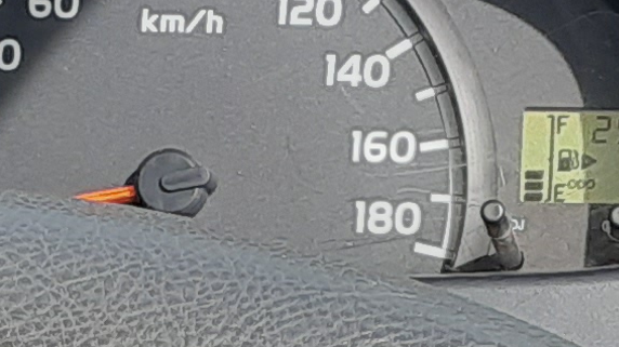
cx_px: 328
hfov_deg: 12.8
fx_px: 2756
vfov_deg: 7.1
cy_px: 575
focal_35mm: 168
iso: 40
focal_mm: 2.91
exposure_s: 1/407
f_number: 1.9
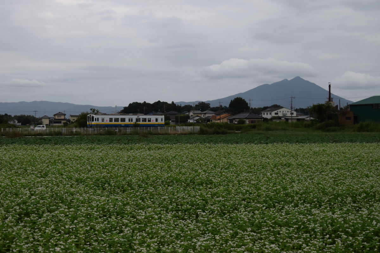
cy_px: 126
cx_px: 190
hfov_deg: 35.1
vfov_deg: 23.8
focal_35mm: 57
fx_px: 602
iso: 800
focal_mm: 38
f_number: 5.6
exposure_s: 1/2000
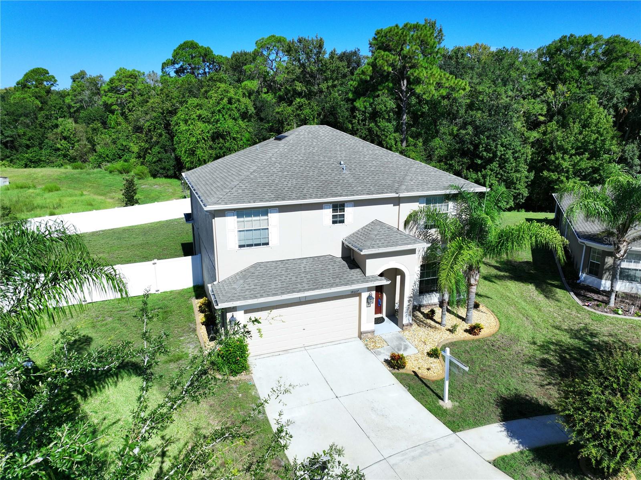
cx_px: 320
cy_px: 240
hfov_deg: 71.6
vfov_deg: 56.8
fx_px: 444
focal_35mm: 24
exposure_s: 1/400
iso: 100
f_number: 3.2
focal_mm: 12.29
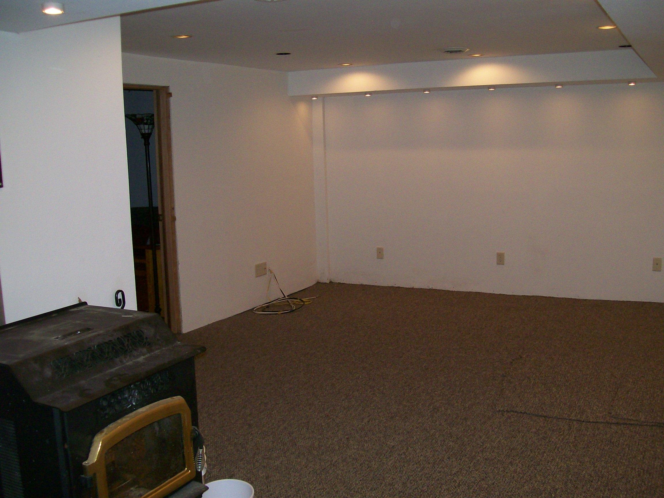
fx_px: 691
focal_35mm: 36
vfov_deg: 39.7
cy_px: 249
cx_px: 332
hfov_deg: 51.4
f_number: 2.7
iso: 140
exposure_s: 1/64
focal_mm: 6
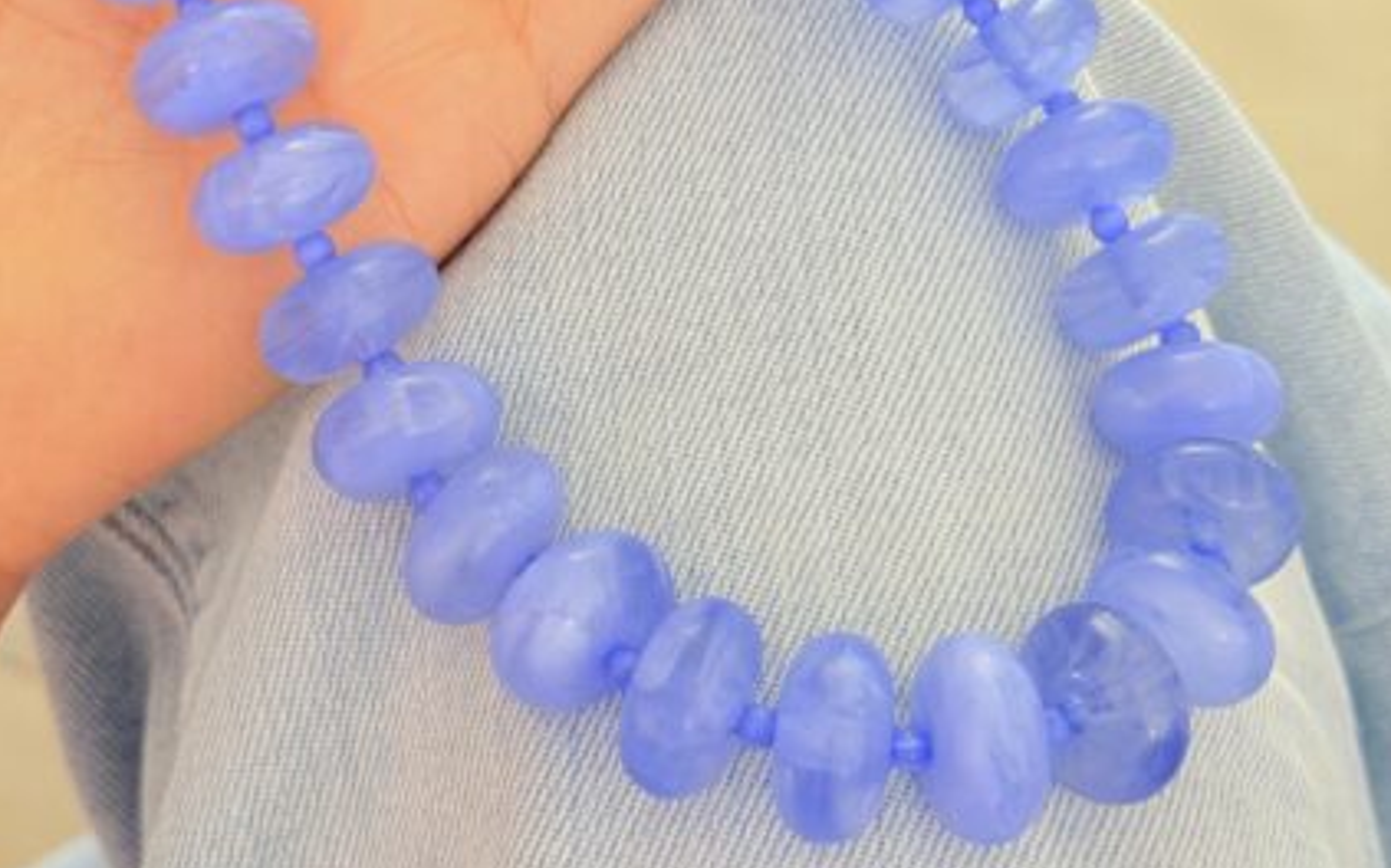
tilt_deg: -56.1
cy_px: 146
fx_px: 2615
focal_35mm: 69
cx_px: 697
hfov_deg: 29.8
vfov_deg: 18.6
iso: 160
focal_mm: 6.76
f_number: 1.78
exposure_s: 1/60
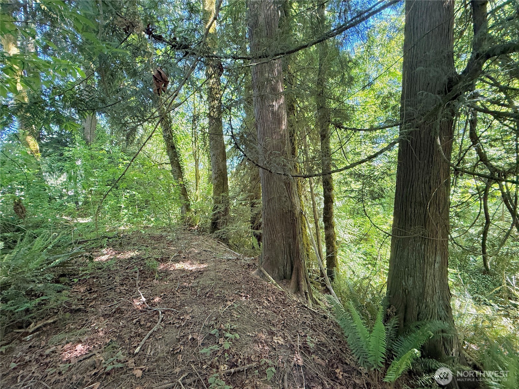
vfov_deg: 85.7
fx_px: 210
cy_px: 194
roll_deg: +2.7
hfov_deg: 102.1
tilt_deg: +0.6
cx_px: 260
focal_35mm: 14
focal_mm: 2.22
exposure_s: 1/99
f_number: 2.2
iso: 200
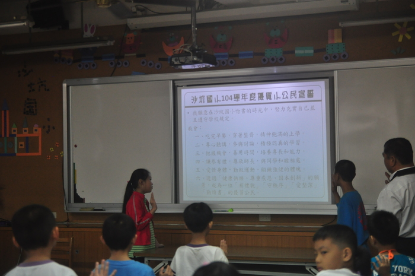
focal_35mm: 75
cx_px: 208
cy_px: 138
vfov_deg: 18.1
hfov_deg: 27.0
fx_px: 864
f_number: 3.2
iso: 800
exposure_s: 1/200
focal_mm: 50
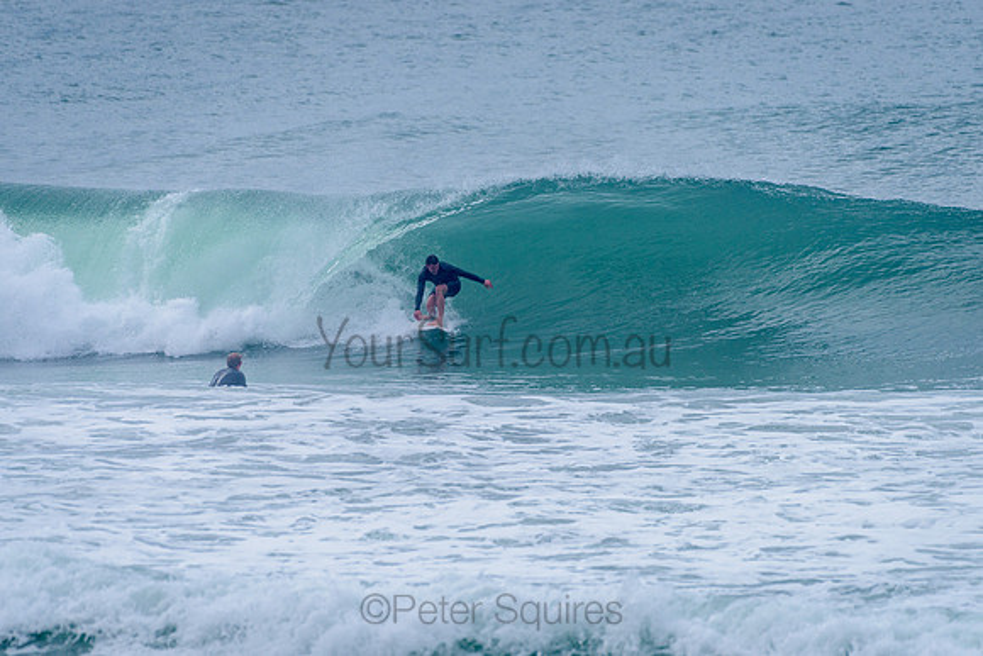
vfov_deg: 2.2
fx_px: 16734
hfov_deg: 3.4
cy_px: 328
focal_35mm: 613
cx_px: 492
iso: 160
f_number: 5.6
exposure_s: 1/1600
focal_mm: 500
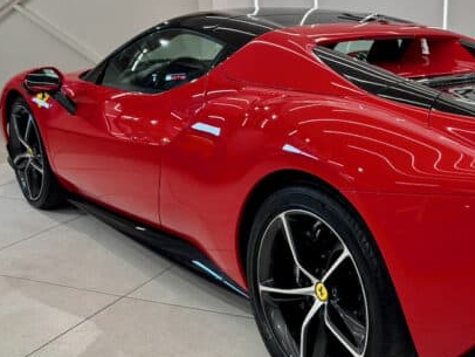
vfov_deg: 30.9
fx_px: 645
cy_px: 159
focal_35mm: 47
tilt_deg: -12.8
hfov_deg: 38.6
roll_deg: -0.8
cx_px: 393
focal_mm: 6.76
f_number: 1.78
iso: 200
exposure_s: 1/100
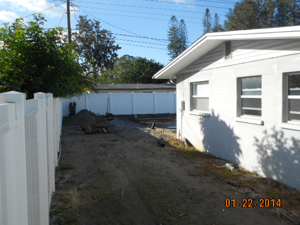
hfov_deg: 56.8
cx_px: 150
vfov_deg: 44.2
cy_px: 112
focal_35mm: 32
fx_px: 277
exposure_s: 1/640
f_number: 3.6
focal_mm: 5.8
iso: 80
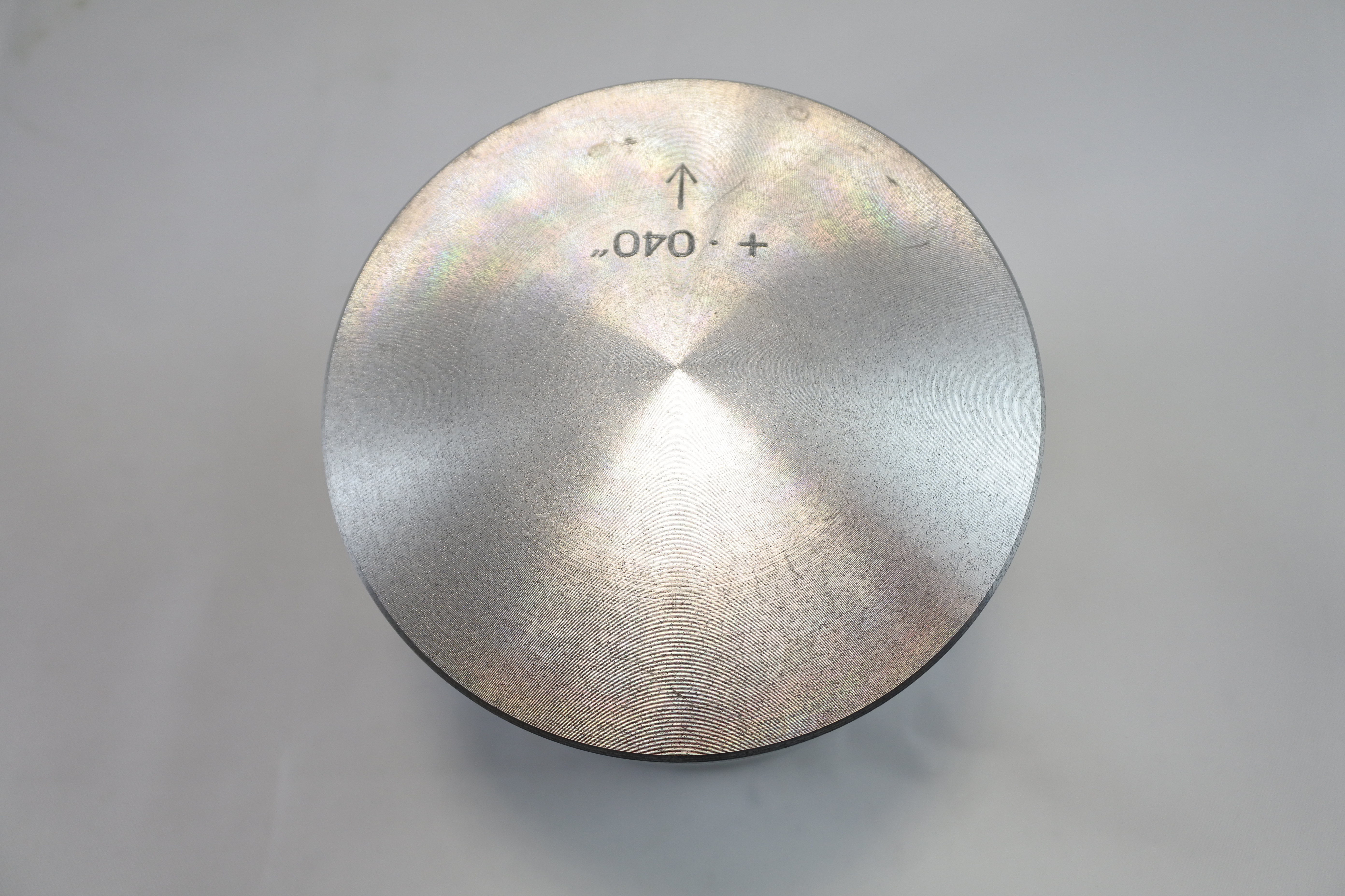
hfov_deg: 67.4
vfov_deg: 47.9
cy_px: 448
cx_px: 672
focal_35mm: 27
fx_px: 1009
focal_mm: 10
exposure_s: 1/250
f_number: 3.5
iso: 200
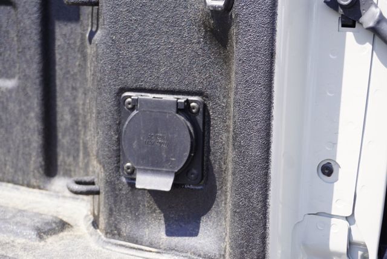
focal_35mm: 60
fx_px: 646
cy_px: 130
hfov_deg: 33.4
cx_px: 194
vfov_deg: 22.7
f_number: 5.6
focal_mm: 40
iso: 100
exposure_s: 1/160
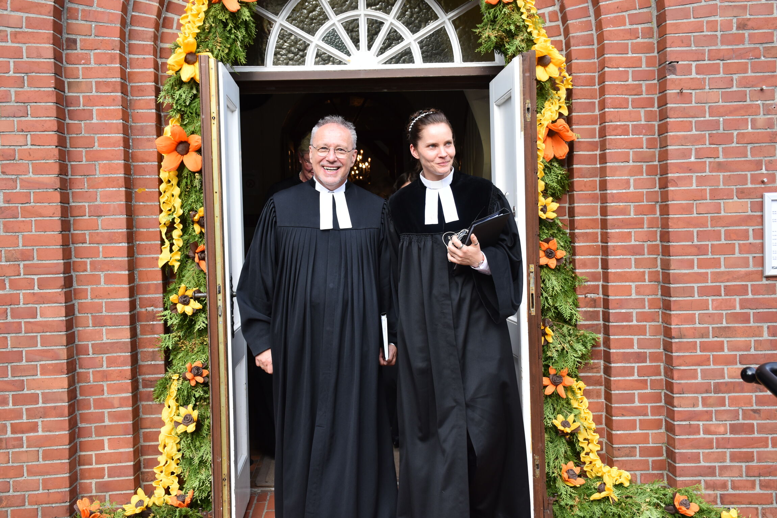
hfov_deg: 47.9
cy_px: 259
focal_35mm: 40
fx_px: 874
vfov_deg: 33.0
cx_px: 388
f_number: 5.6
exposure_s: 1/125
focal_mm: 27
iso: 200
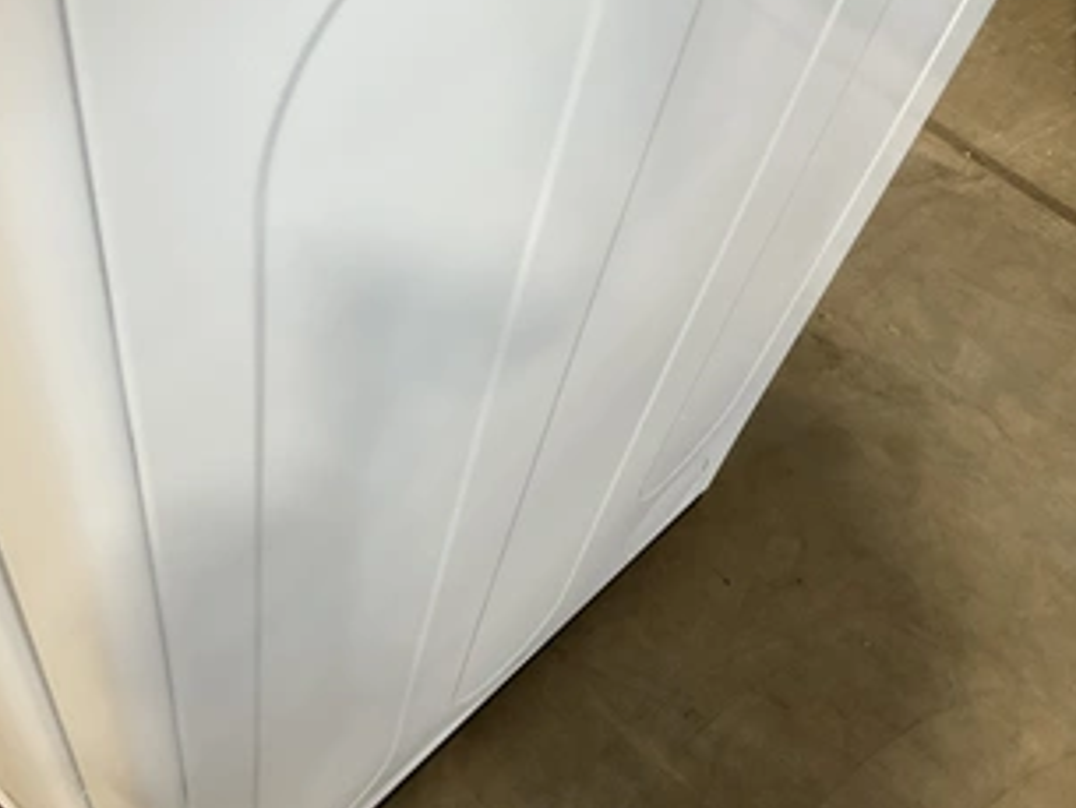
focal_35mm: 38
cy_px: 473
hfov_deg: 48.7
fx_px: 1182
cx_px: 441
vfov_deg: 37.6
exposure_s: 1/60
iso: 64
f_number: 1.8
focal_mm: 3
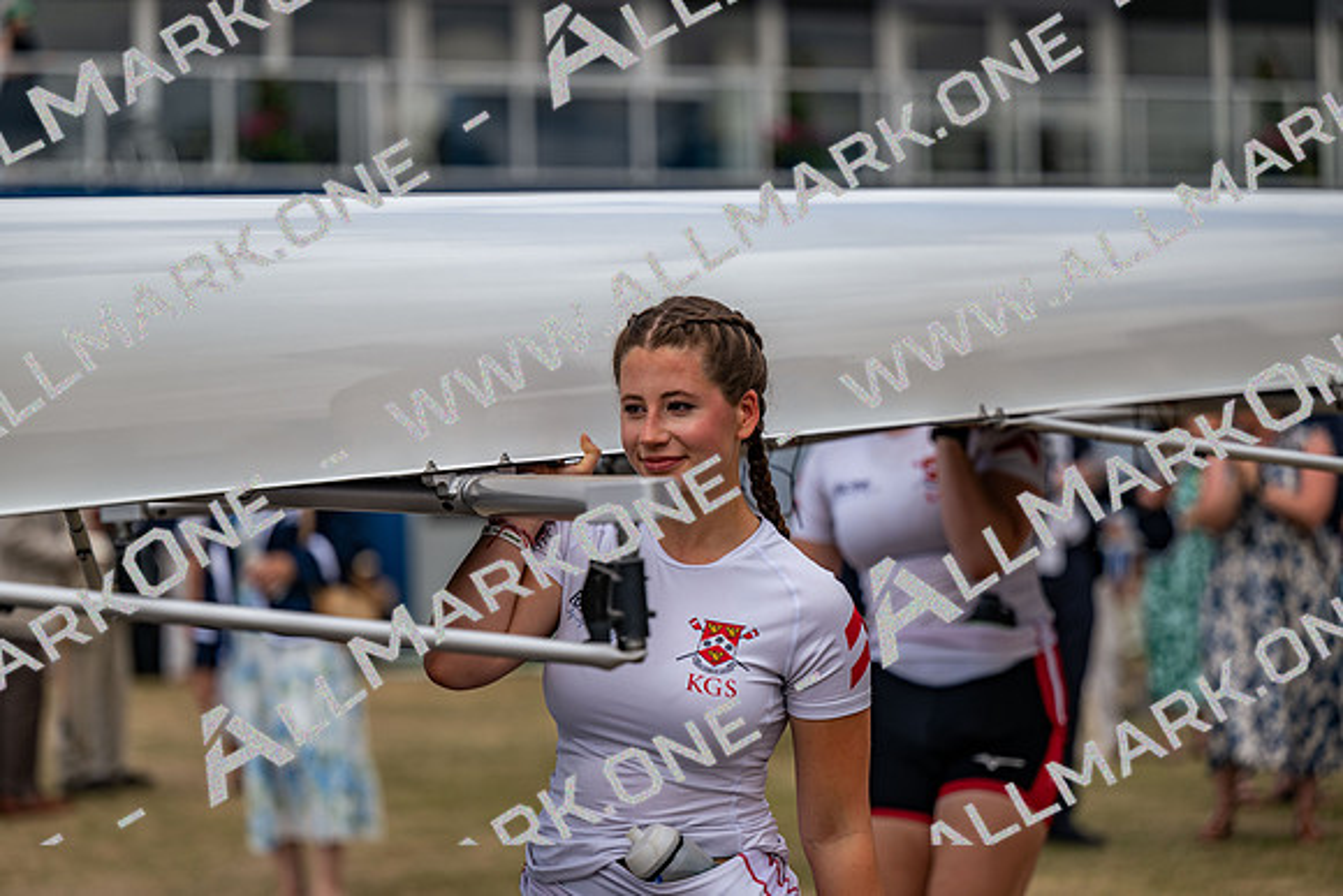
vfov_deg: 11.9
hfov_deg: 17.8
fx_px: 4291
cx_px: 672
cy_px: 448
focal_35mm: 115
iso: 64
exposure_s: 1/2000
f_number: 2.8
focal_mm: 115
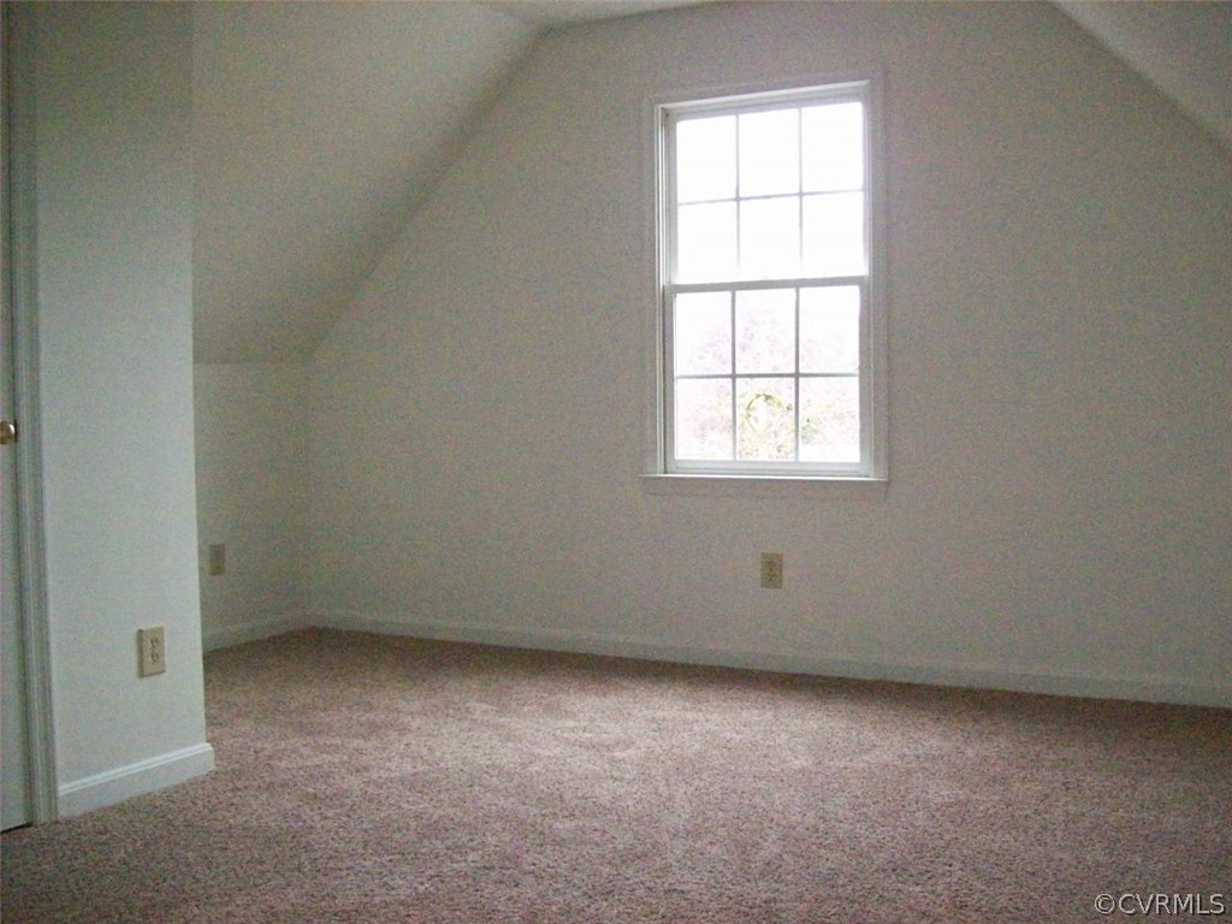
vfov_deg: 39.7
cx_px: 616
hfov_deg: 51.4
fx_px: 1281
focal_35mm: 36
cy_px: 462
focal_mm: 6
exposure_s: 1/128
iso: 800
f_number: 2.7
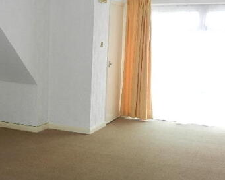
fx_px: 366
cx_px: 71
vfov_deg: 27.6
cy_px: 91
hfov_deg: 33.8
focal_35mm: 55
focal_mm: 5.9
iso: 200
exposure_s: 1/40
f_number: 3.8
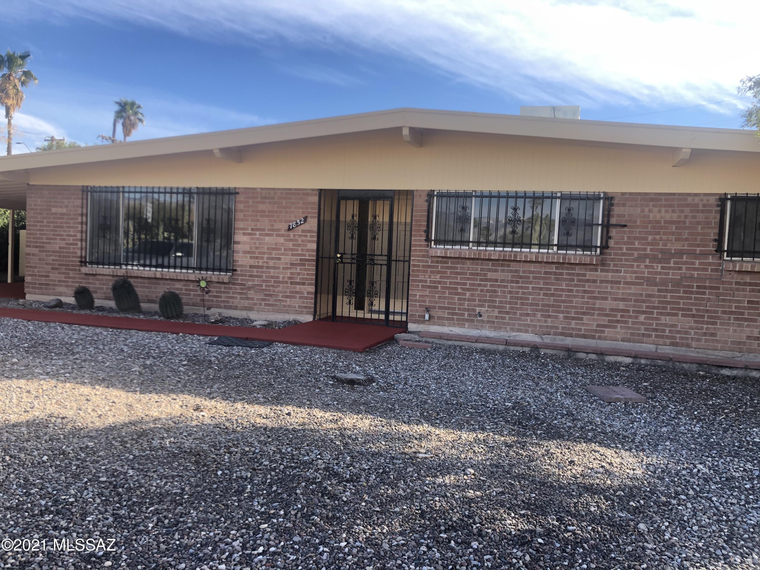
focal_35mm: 28
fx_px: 615
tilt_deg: -1.5
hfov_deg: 63.4
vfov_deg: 49.7
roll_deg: -1.1
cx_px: 380
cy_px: 285
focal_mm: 4
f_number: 1.8
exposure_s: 1/226
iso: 20
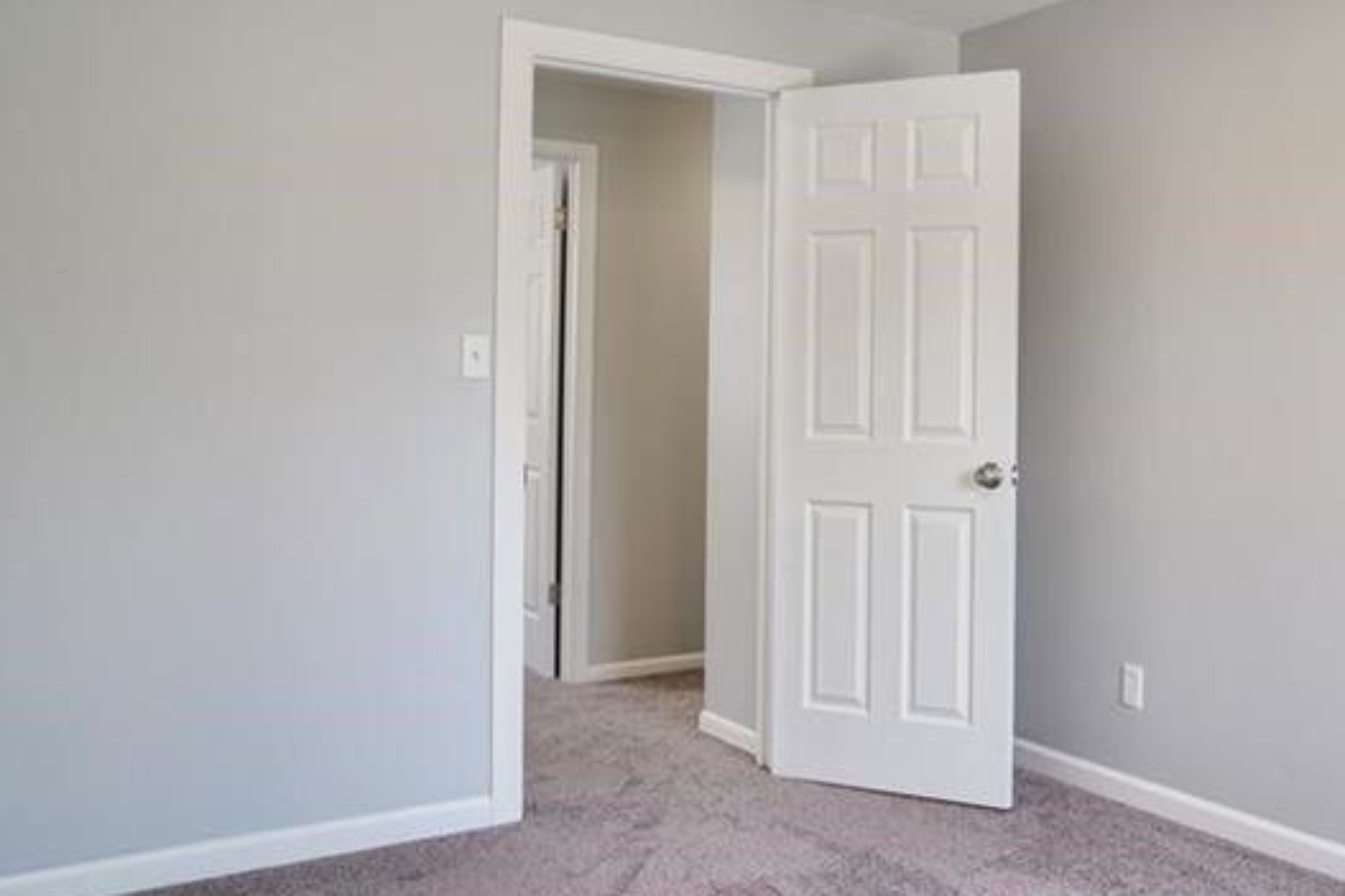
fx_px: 1307
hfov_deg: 51.8
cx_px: 1029
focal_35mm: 35
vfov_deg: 37.7
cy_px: 368
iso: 125
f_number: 8
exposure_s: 1/3
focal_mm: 18
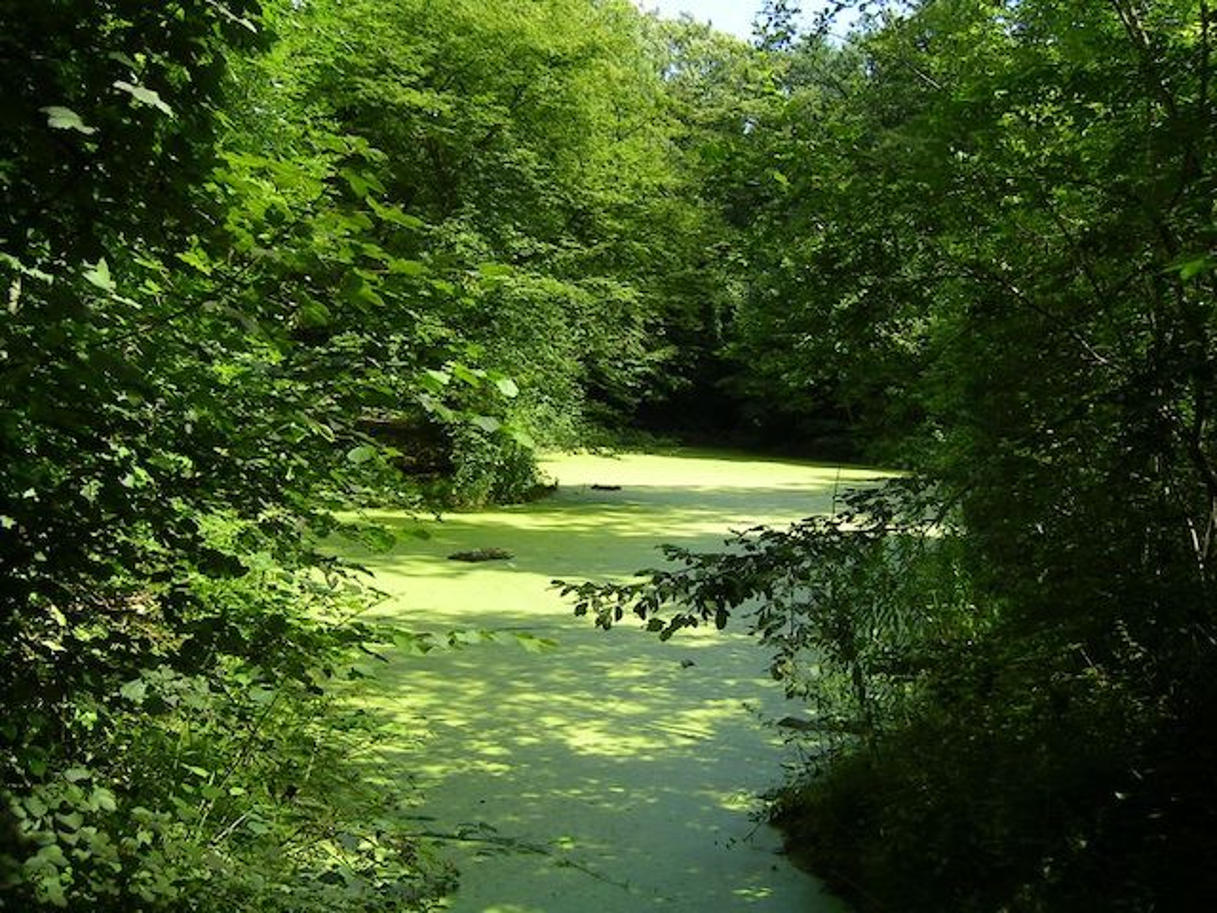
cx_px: 608
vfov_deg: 39.7
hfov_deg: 51.4
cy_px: 456
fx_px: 1266
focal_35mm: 36
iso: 50
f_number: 2.8
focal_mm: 5.6
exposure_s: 1/279
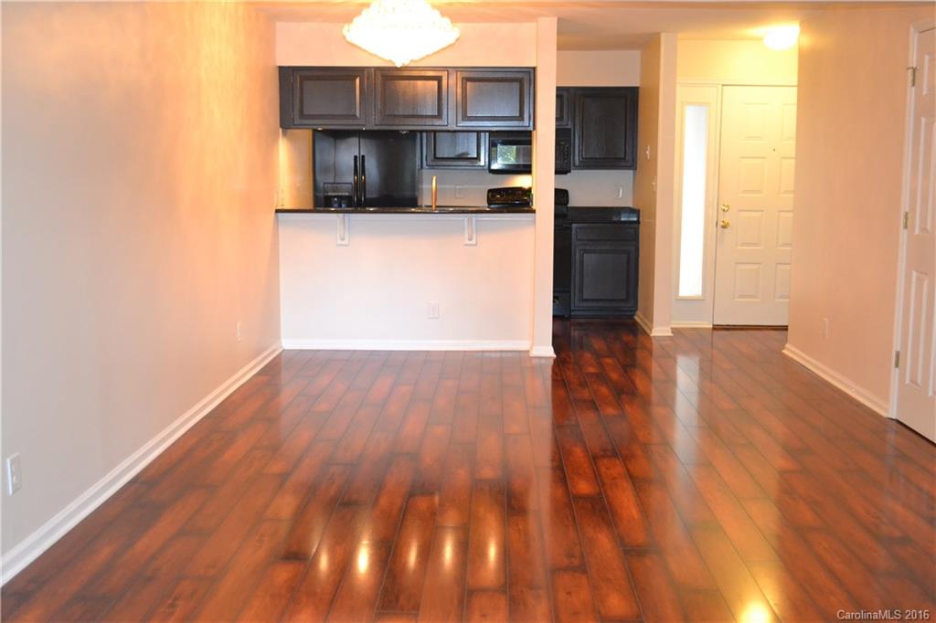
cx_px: 468
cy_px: 312
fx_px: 1014
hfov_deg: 49.6
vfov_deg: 34.2
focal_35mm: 39
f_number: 4.2
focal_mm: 26
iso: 2800
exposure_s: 1/60
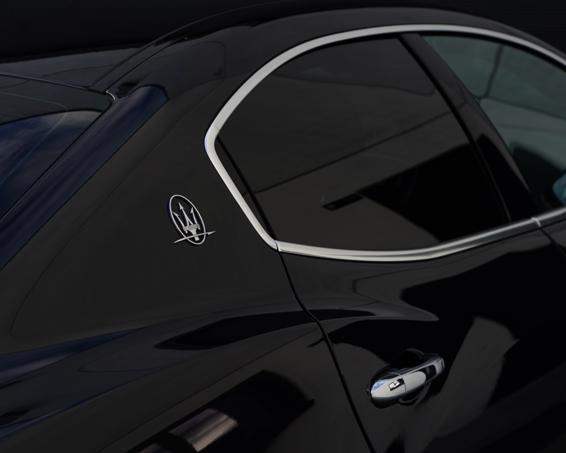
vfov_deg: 17.7
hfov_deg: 22.0
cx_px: 237
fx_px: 1458
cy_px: 227
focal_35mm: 87
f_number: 5.6
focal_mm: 77
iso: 100
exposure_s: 1/160
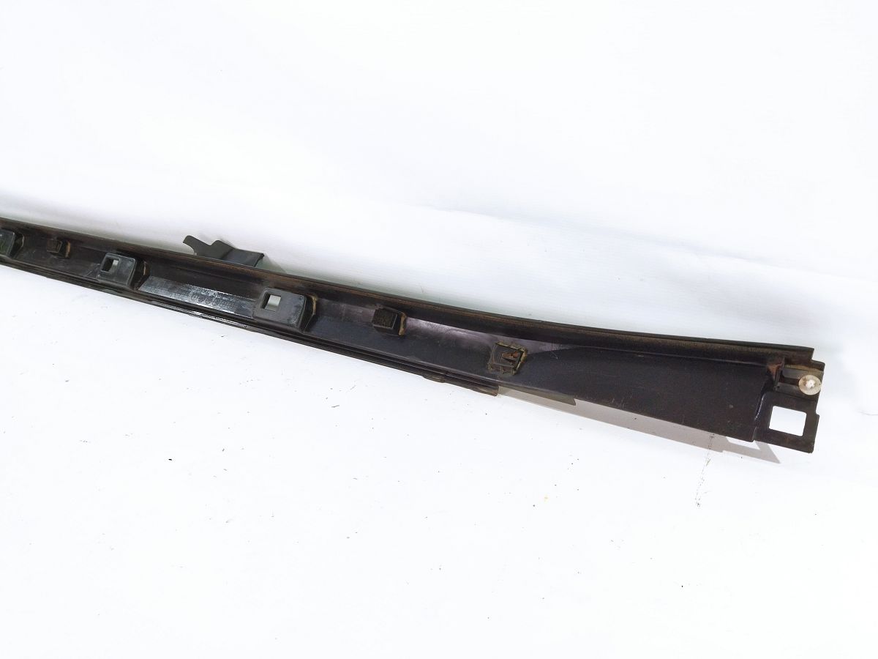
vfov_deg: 51.4
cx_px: 439
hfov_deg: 65.3
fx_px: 685
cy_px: 330
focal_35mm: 27
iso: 188
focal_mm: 4.71
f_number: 1.79
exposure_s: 1/50
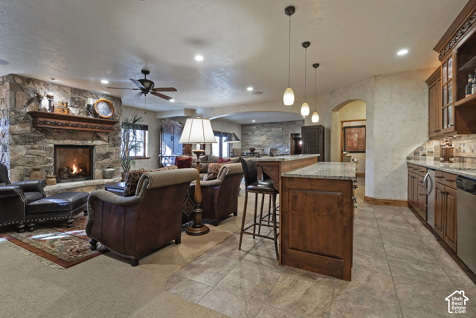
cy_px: 159
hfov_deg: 96.7
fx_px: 212
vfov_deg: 73.8
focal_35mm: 16
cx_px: 238
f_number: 6.3
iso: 1000
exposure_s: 1/13
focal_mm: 16
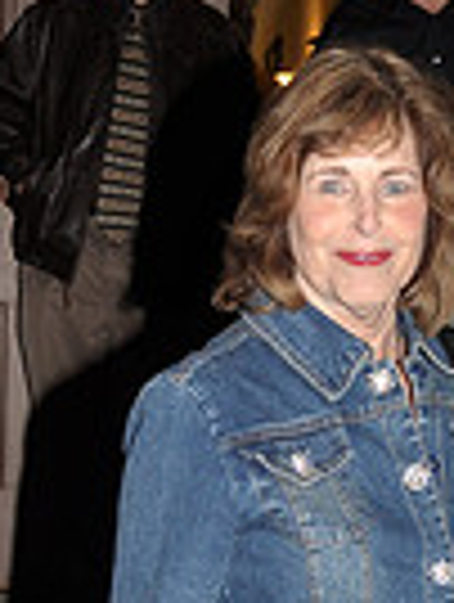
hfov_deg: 10.7
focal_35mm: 137
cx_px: 524
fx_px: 2388
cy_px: 598
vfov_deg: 14.2
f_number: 4
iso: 250
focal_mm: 22
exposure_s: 1/60
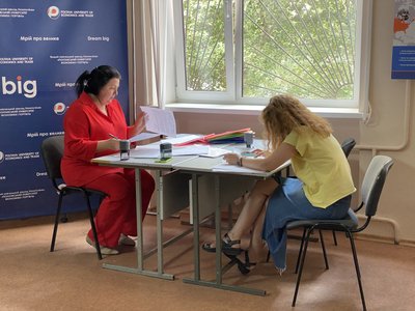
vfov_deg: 28.0
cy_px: 156
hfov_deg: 36.8
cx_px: 208
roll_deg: +0.3
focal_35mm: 52
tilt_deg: -10.1
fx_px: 623
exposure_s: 1/60
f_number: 2
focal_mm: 6
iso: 160
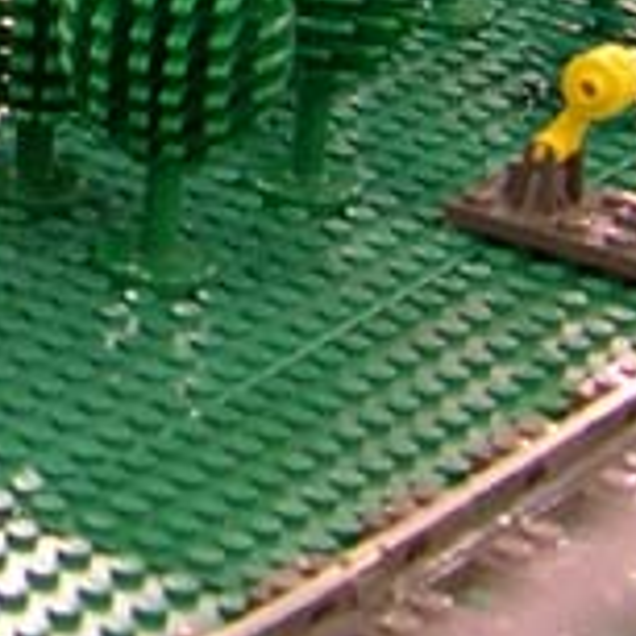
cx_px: -1239
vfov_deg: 7.4
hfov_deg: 7.0
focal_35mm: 225
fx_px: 4677
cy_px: -686
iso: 100
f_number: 2.8
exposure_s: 1/6.2
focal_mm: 8
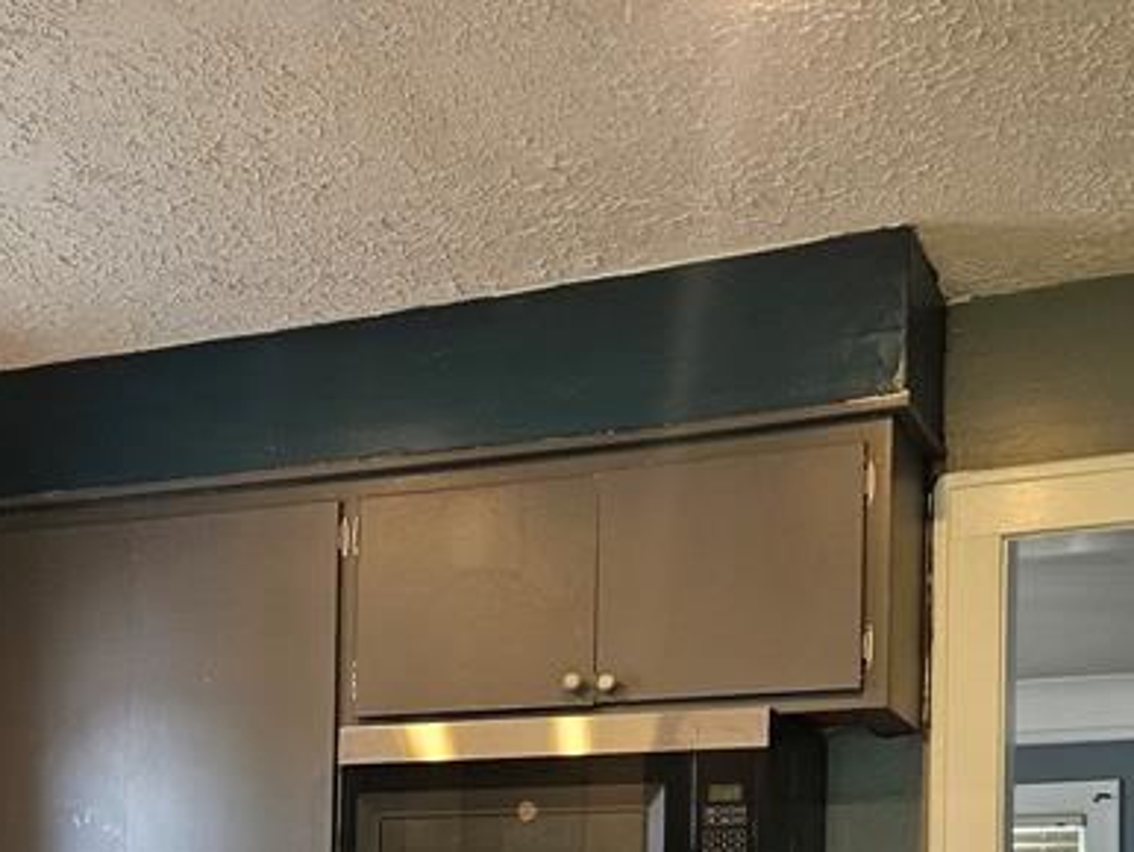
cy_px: 917
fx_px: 2000
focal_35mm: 61
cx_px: 405
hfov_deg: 31.5
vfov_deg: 22.8
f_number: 1.8
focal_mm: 5.4
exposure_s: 1/120
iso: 400
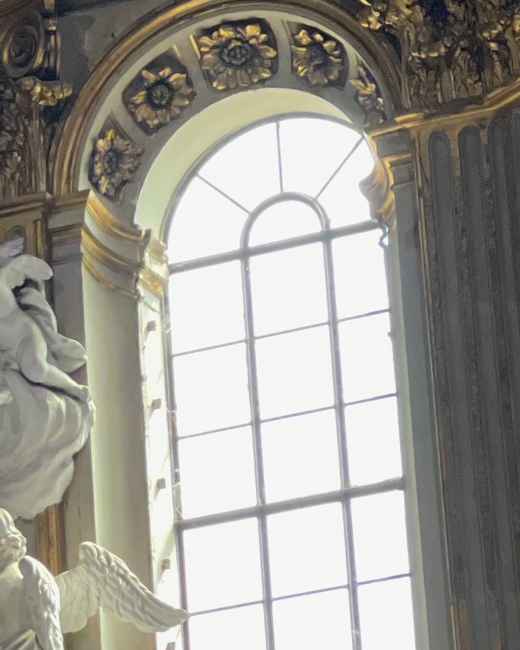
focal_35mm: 269
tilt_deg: +23.1
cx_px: -298
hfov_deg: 5.7
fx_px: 5174
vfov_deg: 7.2
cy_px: 212
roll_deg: +0.4
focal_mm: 7.5
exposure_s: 1/121
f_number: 2.2
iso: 160
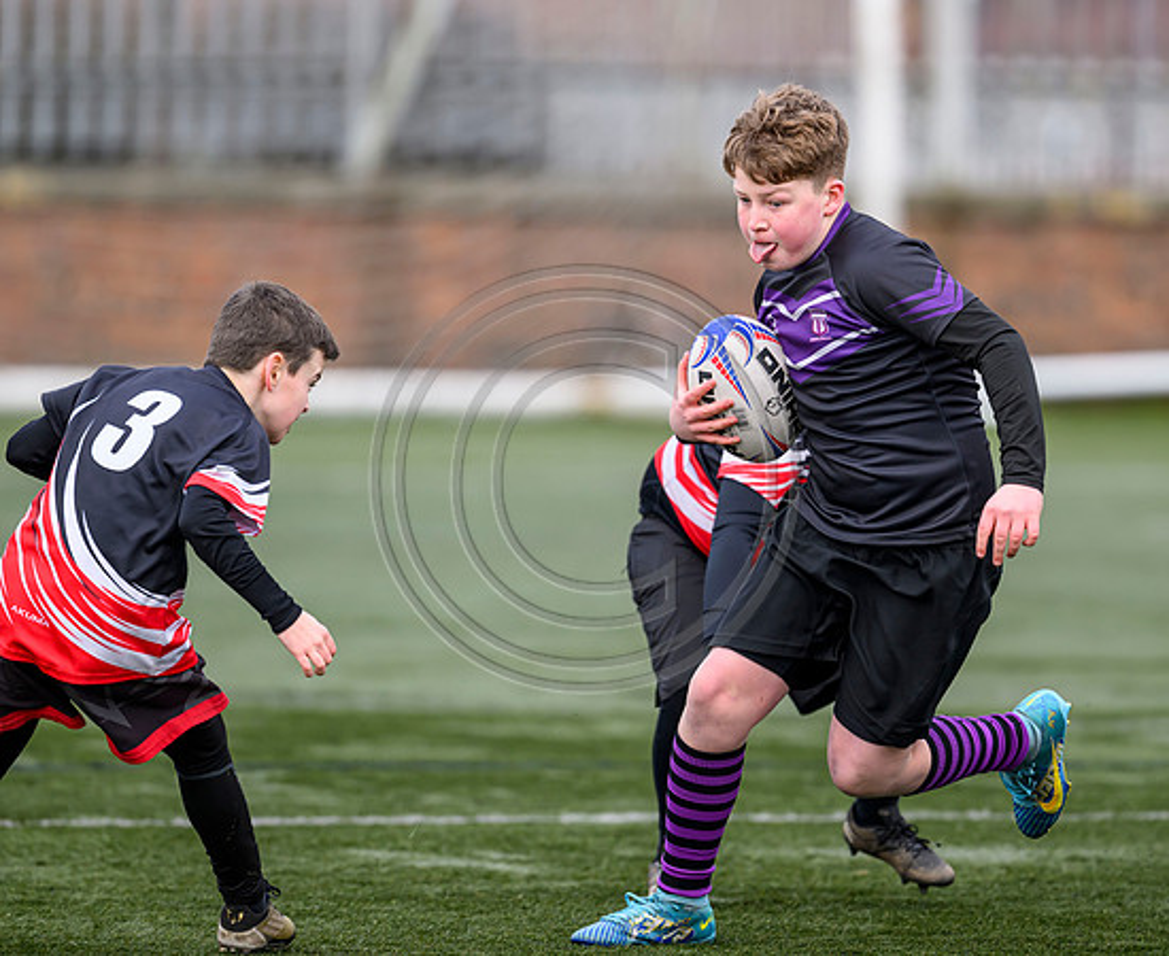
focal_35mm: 484
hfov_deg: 4.0
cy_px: 449
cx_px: 761
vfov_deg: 3.2
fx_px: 16912
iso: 500
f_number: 3.5
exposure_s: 1/1600
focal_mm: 400
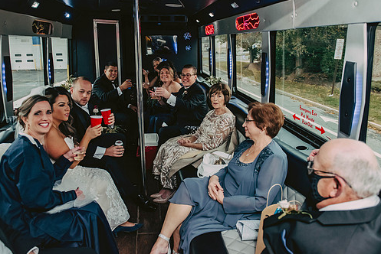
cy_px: 115
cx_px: 169
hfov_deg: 65.2
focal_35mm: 28
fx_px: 296
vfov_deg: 46.4
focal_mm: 24
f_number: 3.2
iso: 2000
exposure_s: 1/250
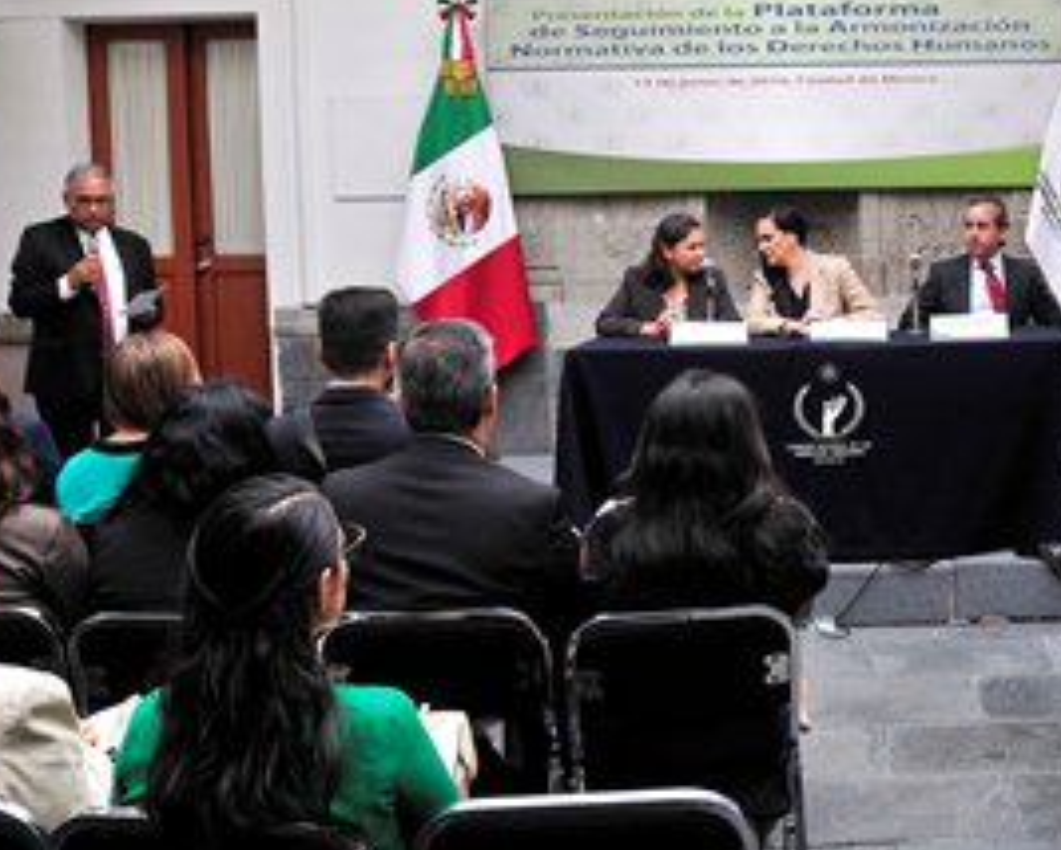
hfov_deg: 39.8
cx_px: 831
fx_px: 1407
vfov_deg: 33.5
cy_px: 318
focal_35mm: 45
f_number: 4.5
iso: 320
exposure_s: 1/80
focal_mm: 19
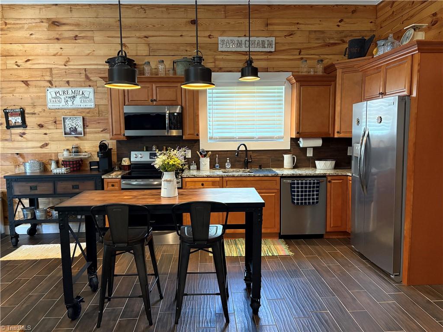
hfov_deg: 67.3
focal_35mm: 26
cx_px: 222
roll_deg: +0.9
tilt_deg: -5.9
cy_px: 166
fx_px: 333
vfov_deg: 53.1
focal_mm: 5.96
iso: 500
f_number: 1.6
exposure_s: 1/40
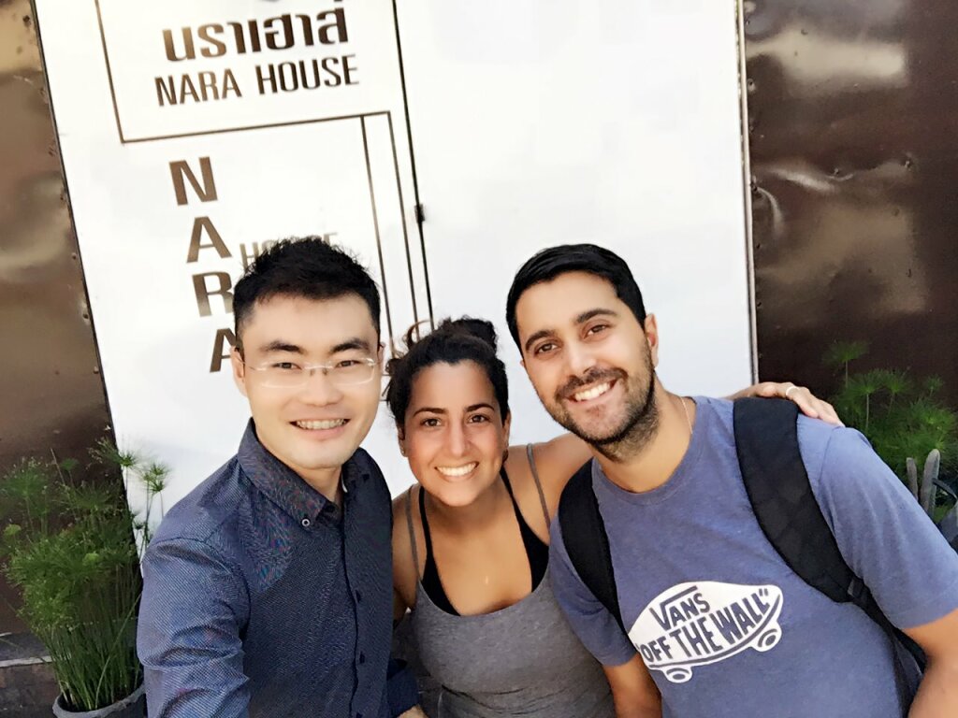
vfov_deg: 45.4
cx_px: 479
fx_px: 858
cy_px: 359
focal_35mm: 31
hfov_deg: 58.4
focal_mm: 2.65
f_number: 2.2
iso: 32
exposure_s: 1/264
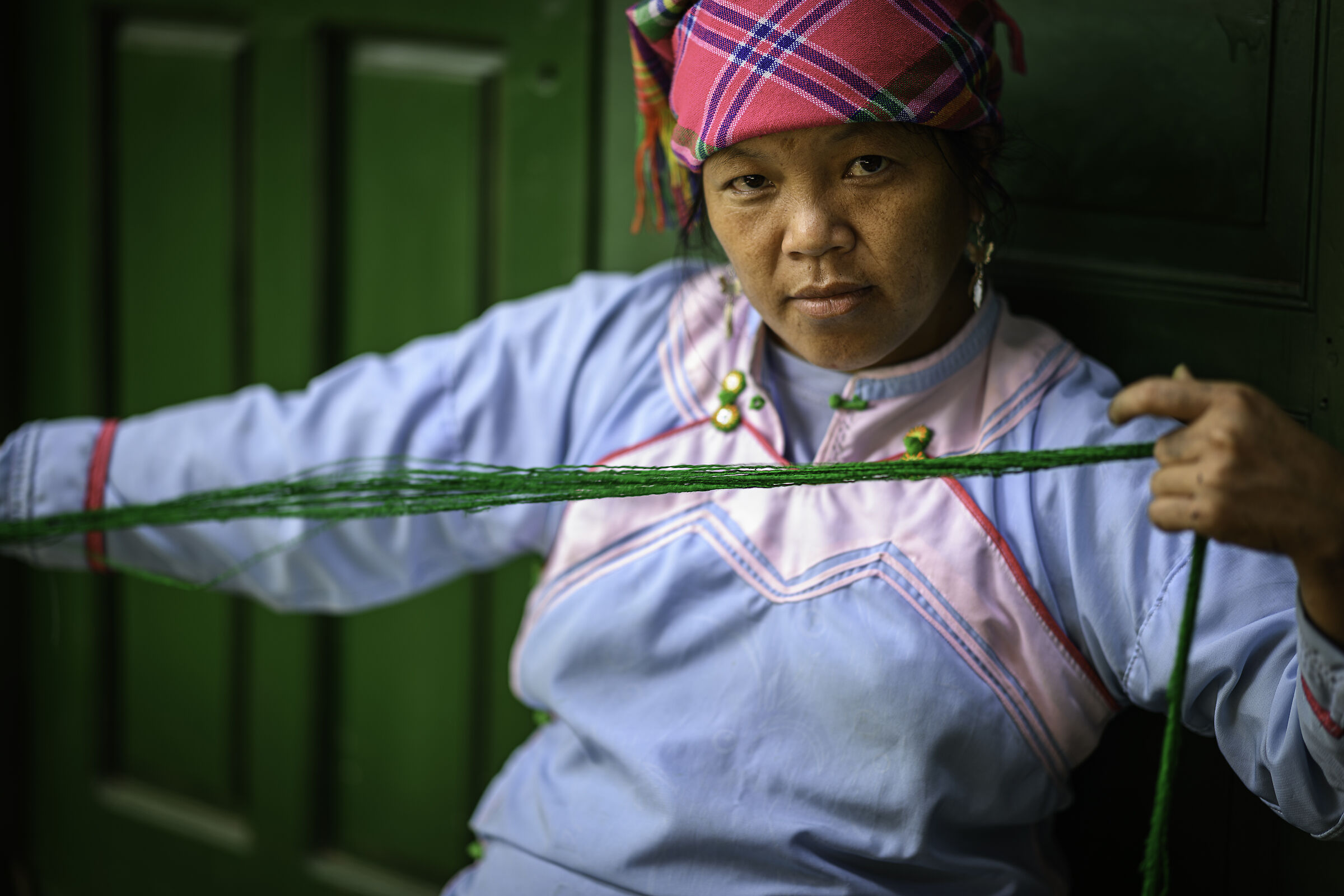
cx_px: 672
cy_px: 448
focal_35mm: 105
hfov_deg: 19.5
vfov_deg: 13.0
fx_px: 3920
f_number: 1.4
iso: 100
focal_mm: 105
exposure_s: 1/125
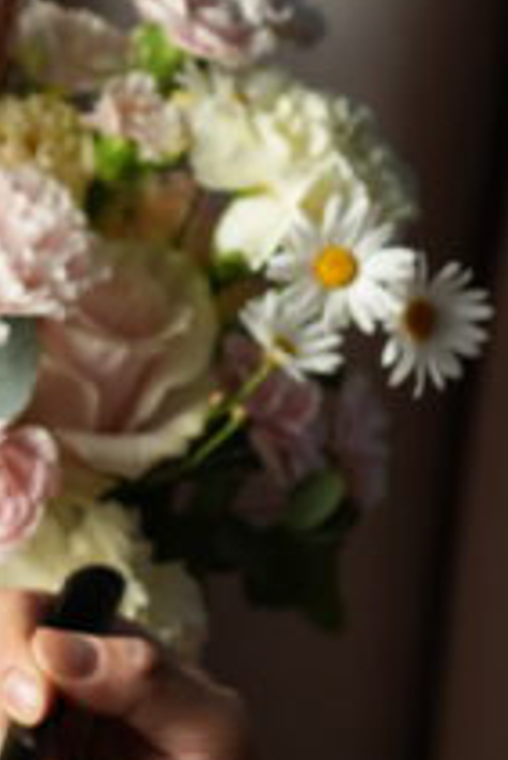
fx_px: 5578
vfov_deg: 7.8
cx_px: -232
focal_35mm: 264
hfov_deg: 5.2
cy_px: 756
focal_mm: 87
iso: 160
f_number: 4.5
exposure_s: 1/160
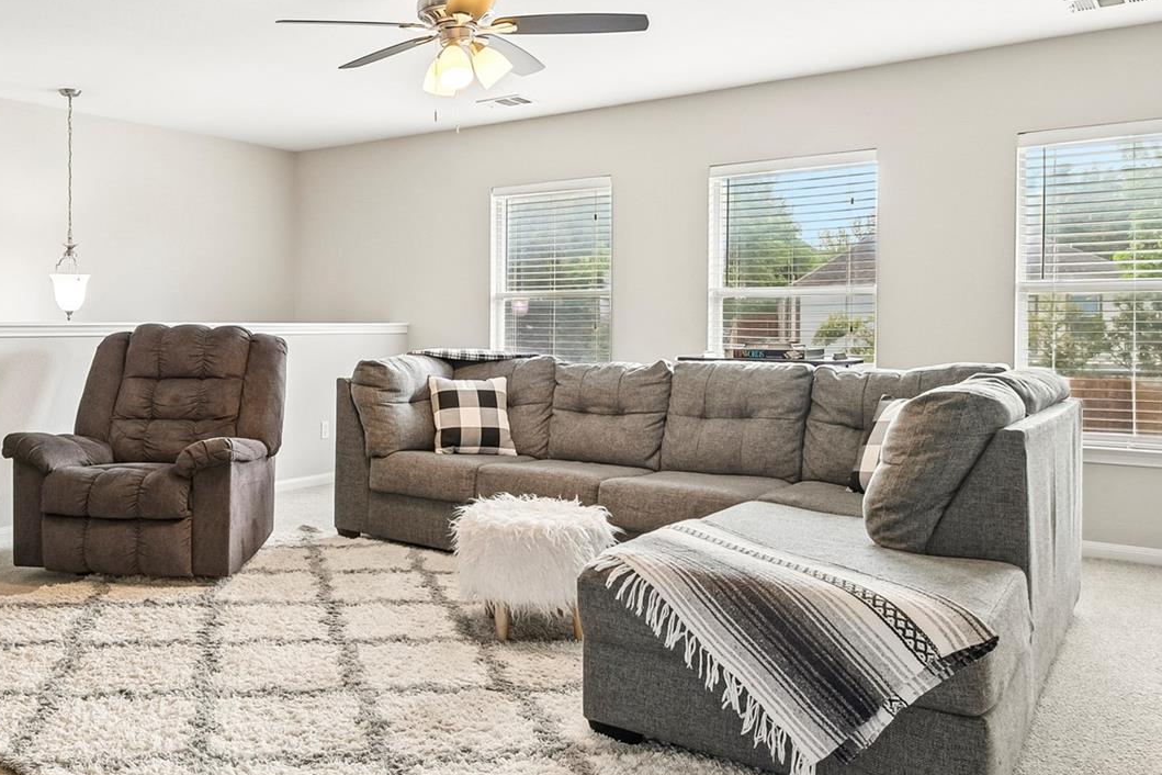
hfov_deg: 61.5
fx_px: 936
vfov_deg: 44.6
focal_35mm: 29
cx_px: 354
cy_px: 286
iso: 400
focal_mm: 10
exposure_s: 1/13
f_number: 8
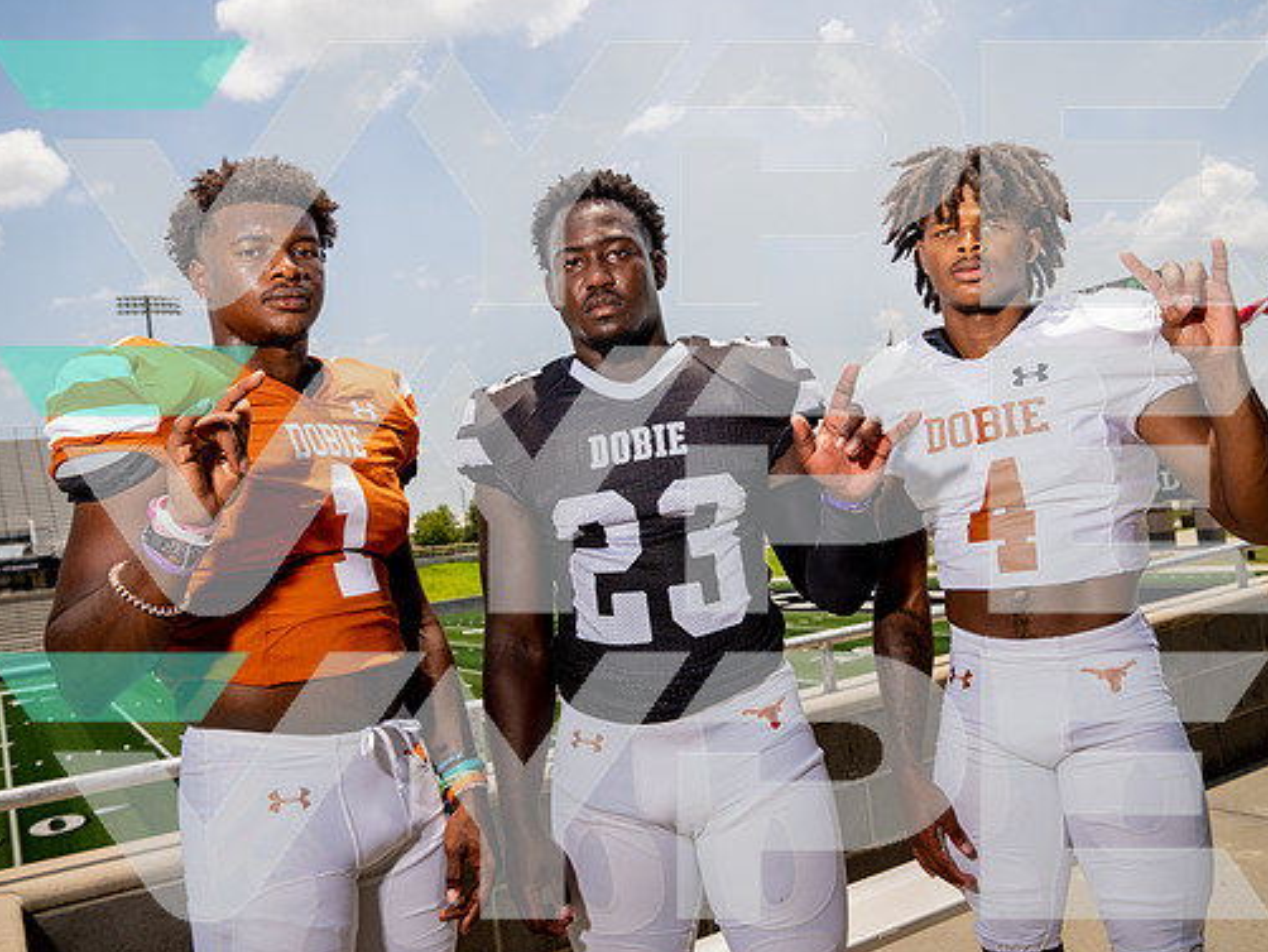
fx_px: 1099
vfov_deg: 46.8
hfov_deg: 59.9
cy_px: 481
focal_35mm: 30
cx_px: 637
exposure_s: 1/250
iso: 100
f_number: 7.1
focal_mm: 27
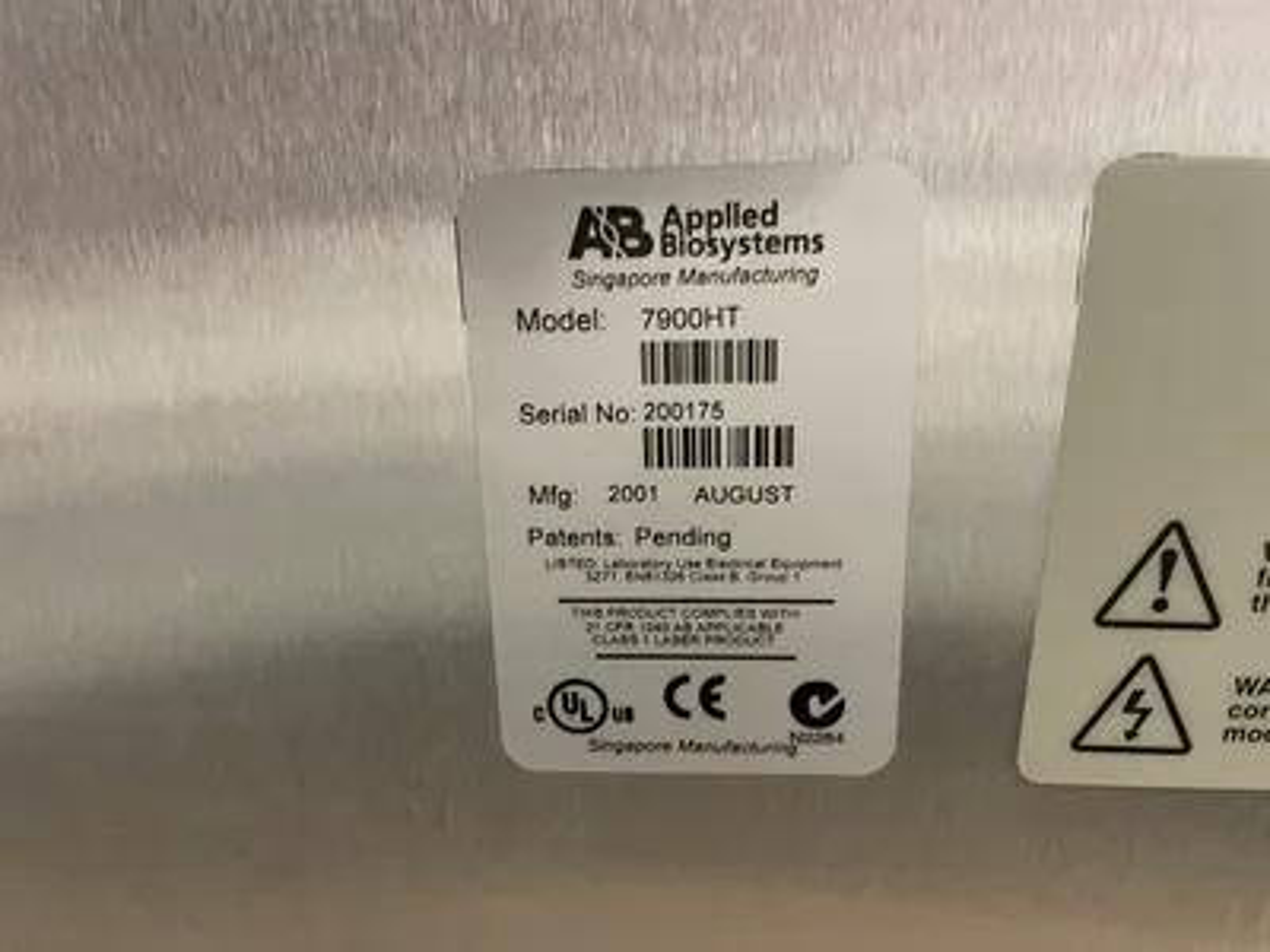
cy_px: 476
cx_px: 635
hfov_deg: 67.3
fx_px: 954
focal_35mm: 26
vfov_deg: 53.1
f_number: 1.6
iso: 500
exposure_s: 1/30
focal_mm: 4.2
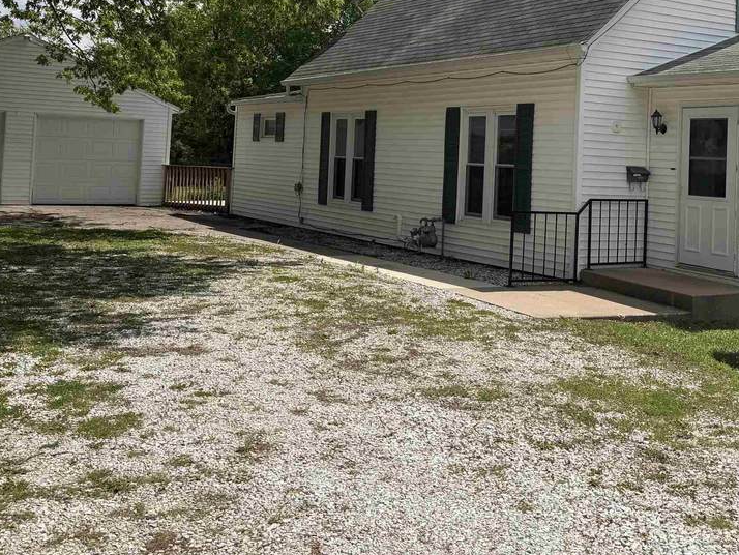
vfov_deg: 32.6
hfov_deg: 43.5
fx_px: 918
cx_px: 460
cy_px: 104
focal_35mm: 43
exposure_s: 1/6711
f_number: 1.78
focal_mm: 6.76
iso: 80
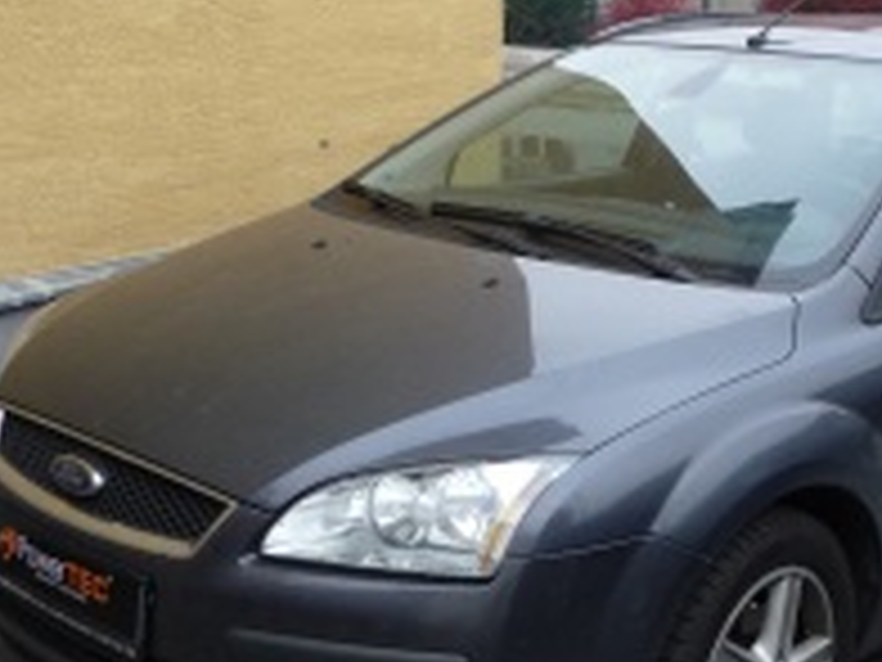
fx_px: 1452
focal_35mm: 57
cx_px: 634
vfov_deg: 25.6
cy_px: 266
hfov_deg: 33.3
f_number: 3.3
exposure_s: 1/80
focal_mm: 4.7
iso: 200
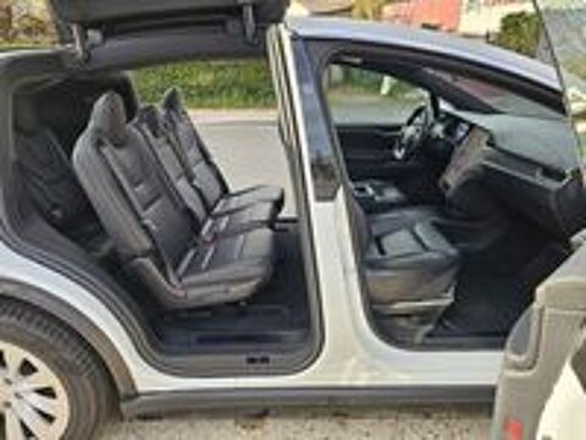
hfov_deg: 73.9
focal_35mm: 23
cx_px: 293
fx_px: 389
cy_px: 220
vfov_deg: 58.9
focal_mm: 6.3
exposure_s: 1/100
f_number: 1.7
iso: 16
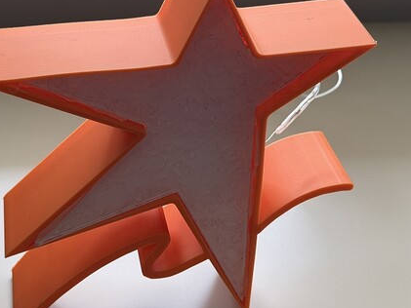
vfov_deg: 19.4
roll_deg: -0.9
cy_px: 160
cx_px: 161
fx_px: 903
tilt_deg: -33.3
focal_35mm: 76
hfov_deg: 25.6
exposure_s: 1/100
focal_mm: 6.76
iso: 64
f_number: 1.78
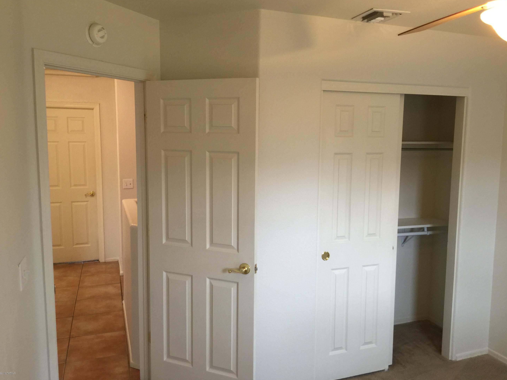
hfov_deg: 60.0
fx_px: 439
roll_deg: -0.6
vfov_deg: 46.8
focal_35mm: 30
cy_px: 189
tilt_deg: -7.5
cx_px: 261
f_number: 2.2
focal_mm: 4.15
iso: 50
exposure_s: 1/15
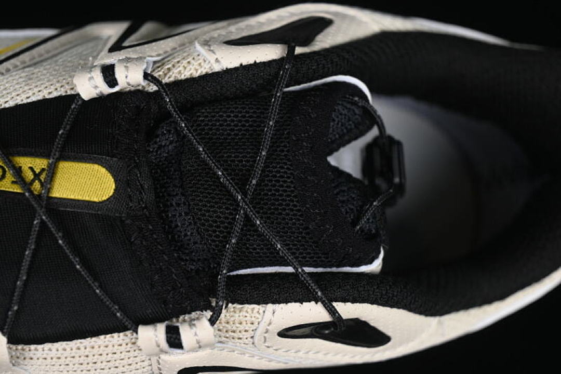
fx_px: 1169
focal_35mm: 75
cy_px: 187
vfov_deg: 18.2
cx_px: 280
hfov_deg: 27.0
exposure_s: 1/60
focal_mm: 50
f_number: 6.3
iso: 160
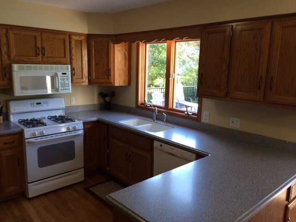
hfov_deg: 60.0
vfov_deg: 46.8
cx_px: 148
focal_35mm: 30
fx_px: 257
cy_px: 111
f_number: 2.2
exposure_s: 1/40
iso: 50
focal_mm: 4.12
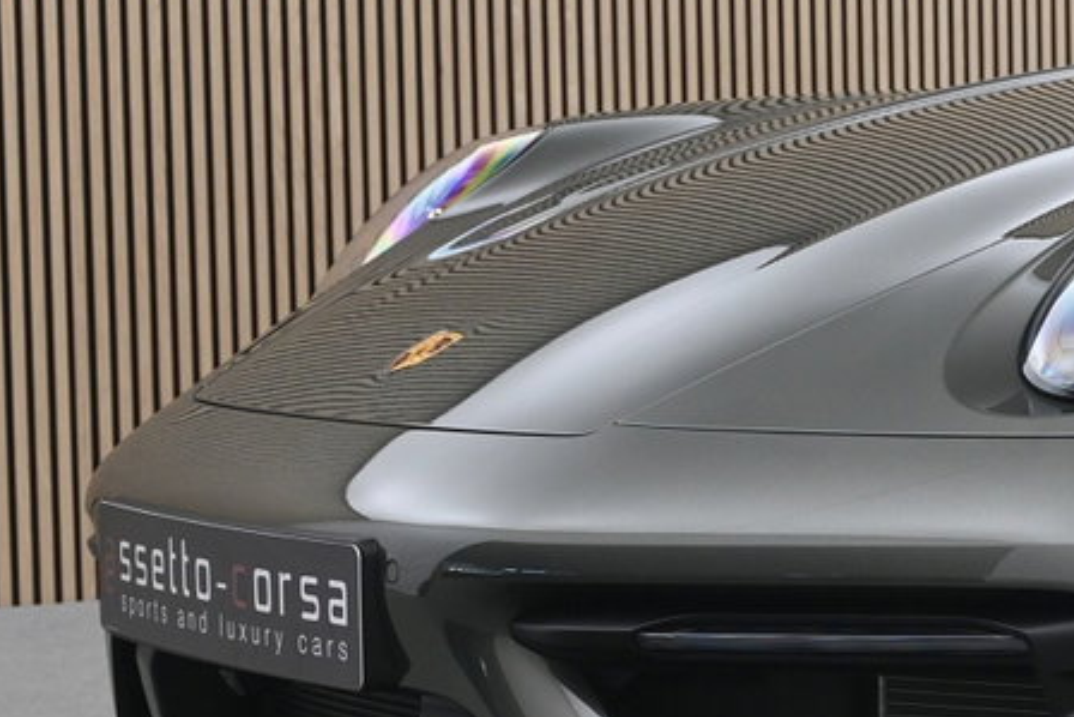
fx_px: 3376
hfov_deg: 17.4
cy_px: 440
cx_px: 1196
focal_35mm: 113
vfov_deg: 12.1
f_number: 5
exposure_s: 1/50
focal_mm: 33
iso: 640
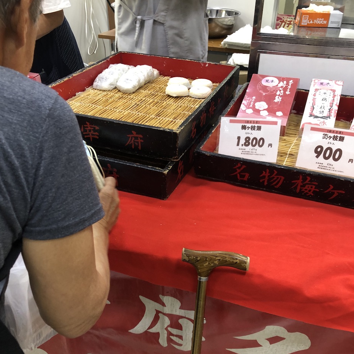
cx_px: 172
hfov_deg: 48.4
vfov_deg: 47.9
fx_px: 393
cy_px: 228
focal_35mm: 34
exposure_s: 1/15
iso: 40
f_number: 1.8
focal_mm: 3.99
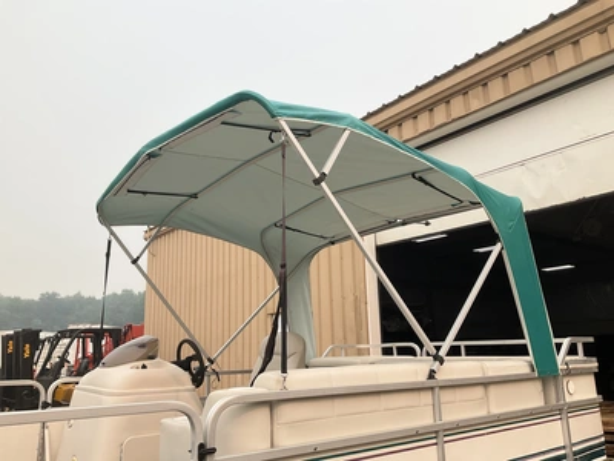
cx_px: 307
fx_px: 514
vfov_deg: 48.2
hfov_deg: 61.7
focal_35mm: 29
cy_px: 230
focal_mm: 3
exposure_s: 1/1195
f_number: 1.8
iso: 25
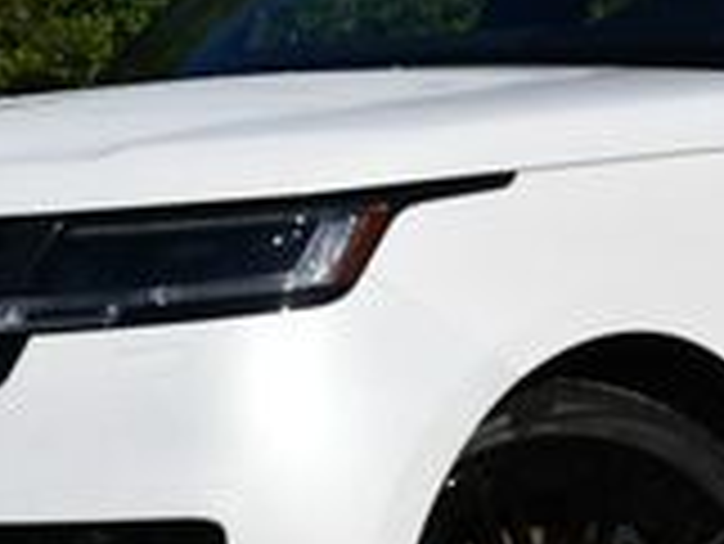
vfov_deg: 7.5
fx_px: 4165
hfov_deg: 9.9
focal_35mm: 199
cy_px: 117
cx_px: 567
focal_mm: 26
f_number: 10
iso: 100
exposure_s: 1/400
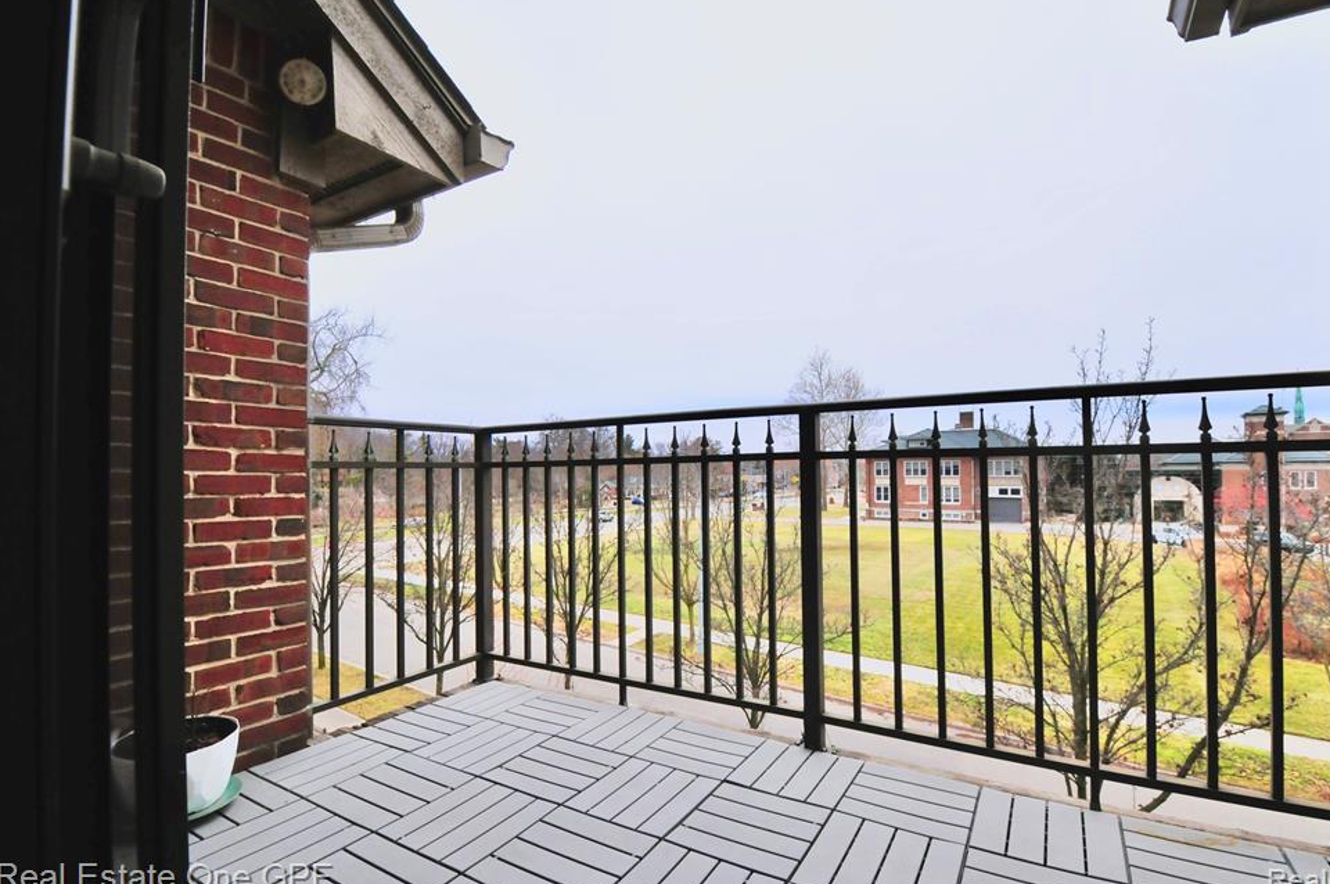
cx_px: 698
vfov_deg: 73.6
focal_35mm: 16
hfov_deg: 96.7
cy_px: 431
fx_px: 590
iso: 1000
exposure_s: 1/160
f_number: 9
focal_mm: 10
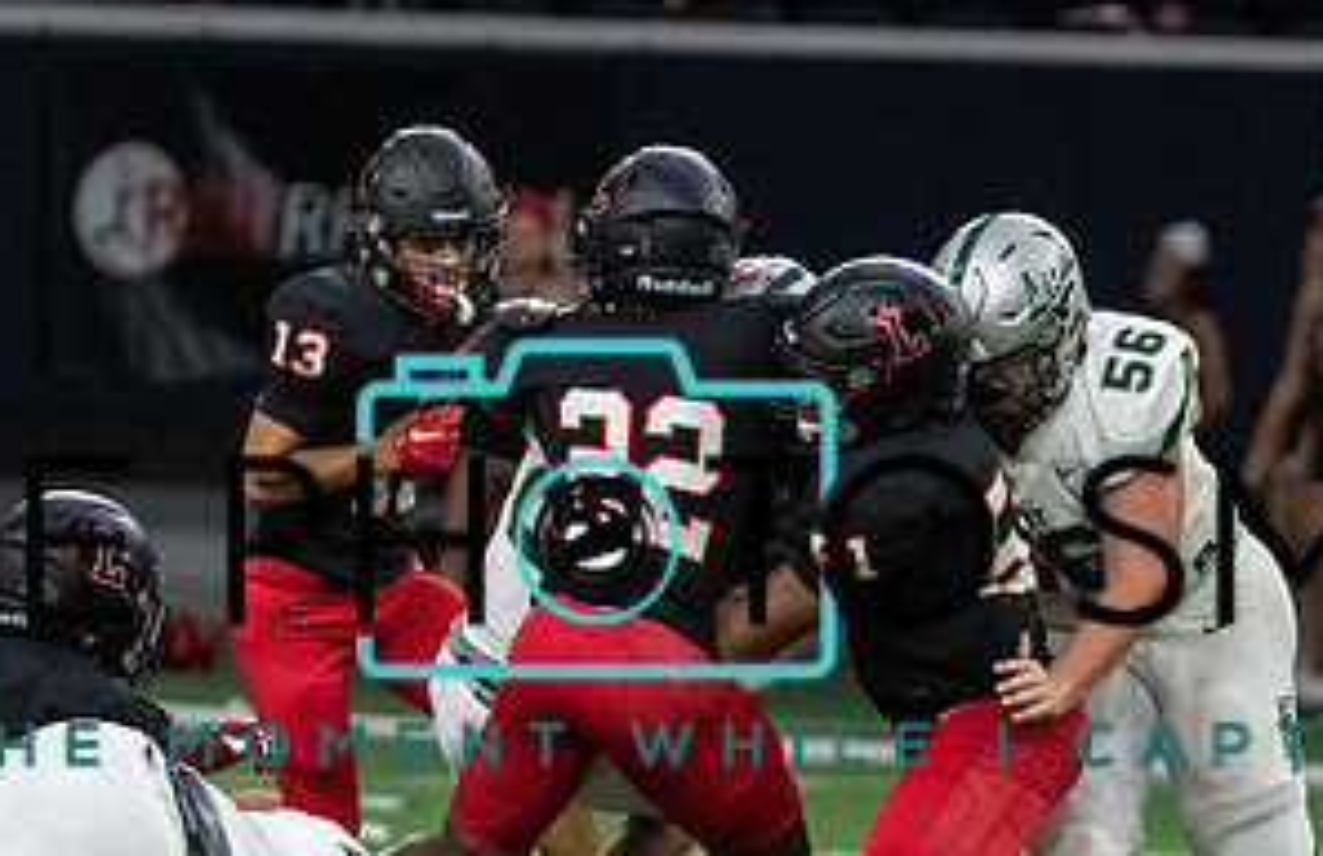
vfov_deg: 2.3
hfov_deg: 3.5
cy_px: 626
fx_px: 21554
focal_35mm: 592
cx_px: 965
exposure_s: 1/1250
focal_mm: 200
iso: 5000
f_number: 3.2
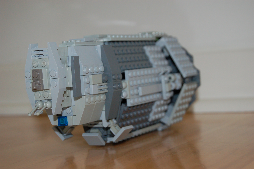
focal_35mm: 82
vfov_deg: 16.5
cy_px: 84
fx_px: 582
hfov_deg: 24.6
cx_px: 127
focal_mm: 55
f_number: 5.6
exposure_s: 1/60
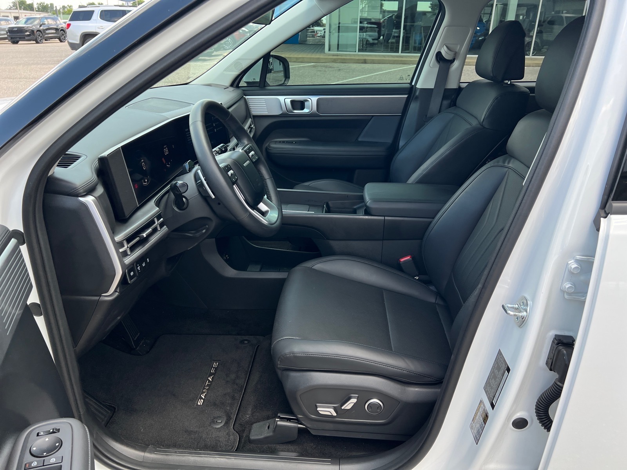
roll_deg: -2.0
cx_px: 314
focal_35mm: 26
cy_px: 235
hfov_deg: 67.3
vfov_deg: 53.1
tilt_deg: -23.9
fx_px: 471
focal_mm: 5.7
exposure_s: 1/539
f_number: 1.5
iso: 50
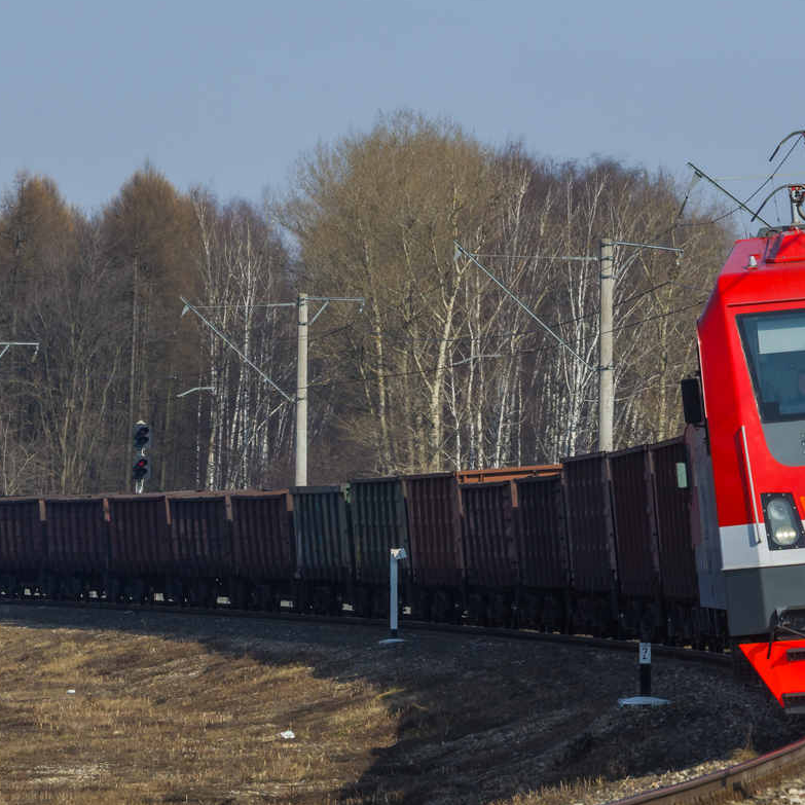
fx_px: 9174
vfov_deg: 5.0
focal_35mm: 349
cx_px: 661
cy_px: 419
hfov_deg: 5.0
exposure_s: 1/640
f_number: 10
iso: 320
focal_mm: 165
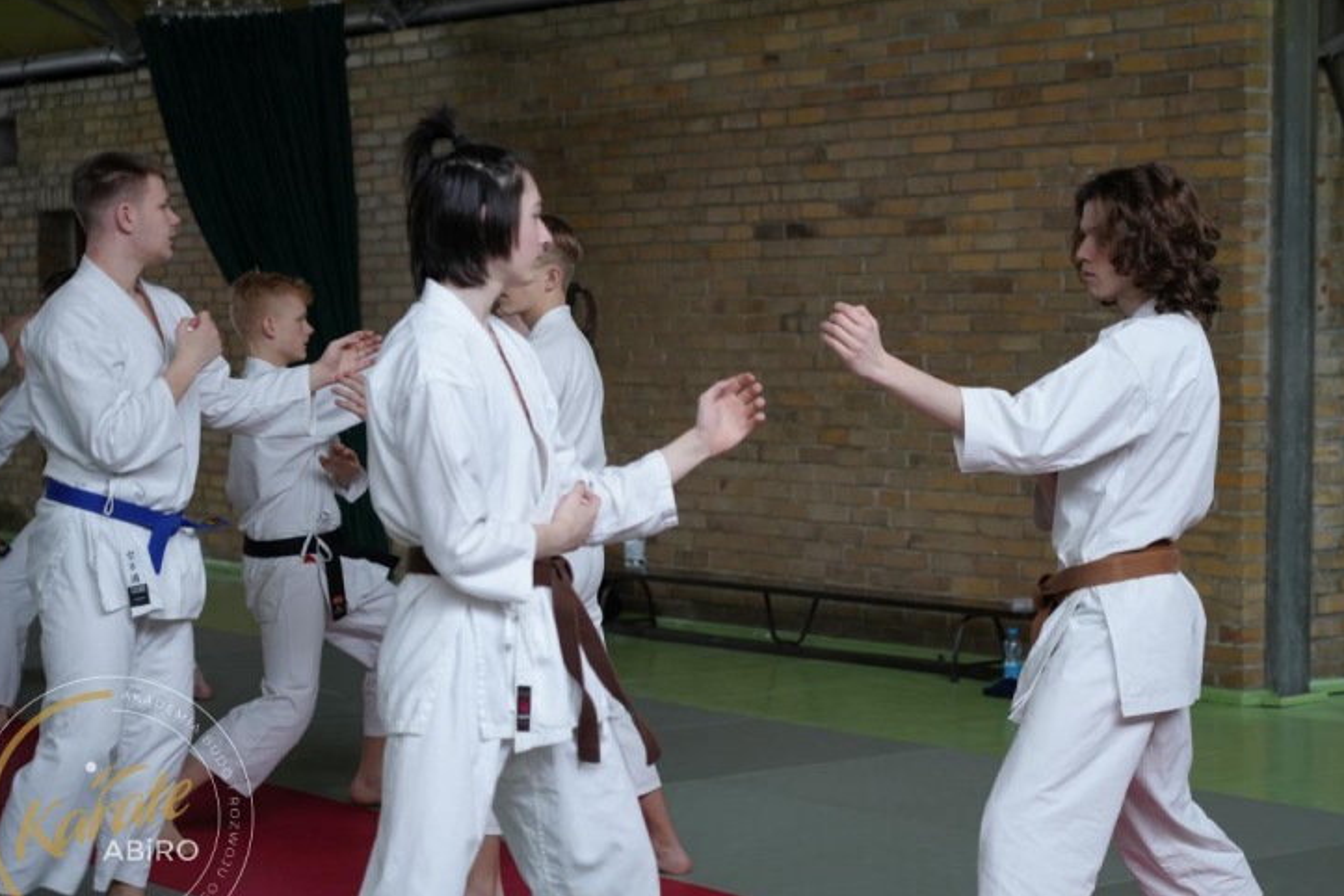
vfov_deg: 16.5
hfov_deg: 24.5
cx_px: 708
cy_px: 469
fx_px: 3098
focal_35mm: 83
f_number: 4
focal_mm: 75
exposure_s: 1/160
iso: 800
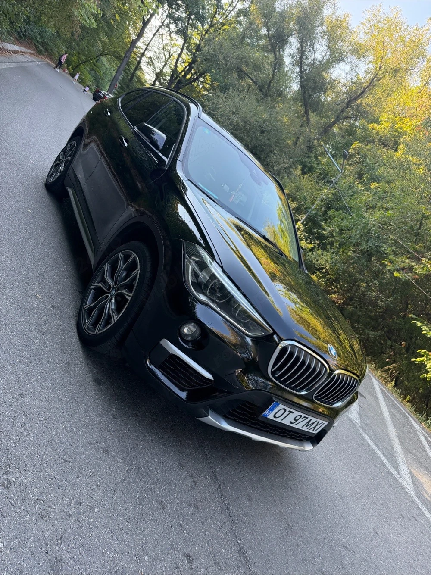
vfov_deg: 71.6
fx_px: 399
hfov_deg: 56.8
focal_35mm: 24
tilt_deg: -11.1
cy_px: 288
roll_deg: -41.3
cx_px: 216
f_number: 1.78
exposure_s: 1/204
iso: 125
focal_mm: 6.76
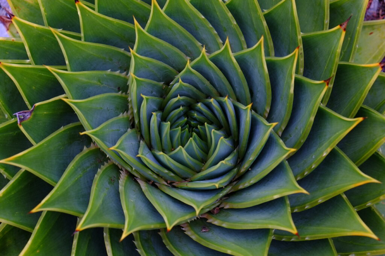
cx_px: 192
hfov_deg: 43.6
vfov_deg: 29.9
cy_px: 128
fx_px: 481
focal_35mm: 45
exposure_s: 1/75
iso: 100
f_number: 3.6
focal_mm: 30.2
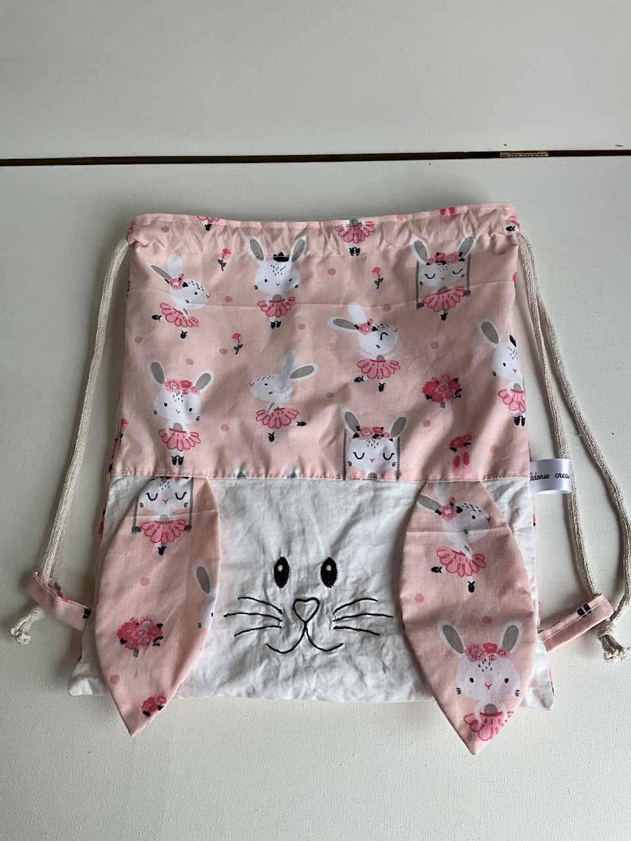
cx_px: 316
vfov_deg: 61.7
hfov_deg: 48.2
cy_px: 420
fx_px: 705
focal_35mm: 29
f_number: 1.8
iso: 25
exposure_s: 1/514
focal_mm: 3
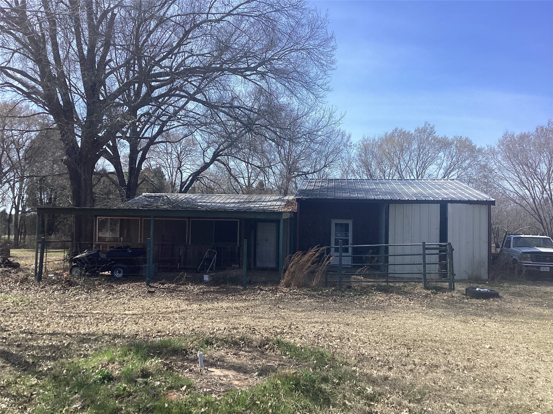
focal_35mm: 31
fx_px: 495
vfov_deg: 45.4
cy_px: 207
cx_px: 276
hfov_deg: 58.4
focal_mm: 3.3
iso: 25
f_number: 2.4
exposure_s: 1/916
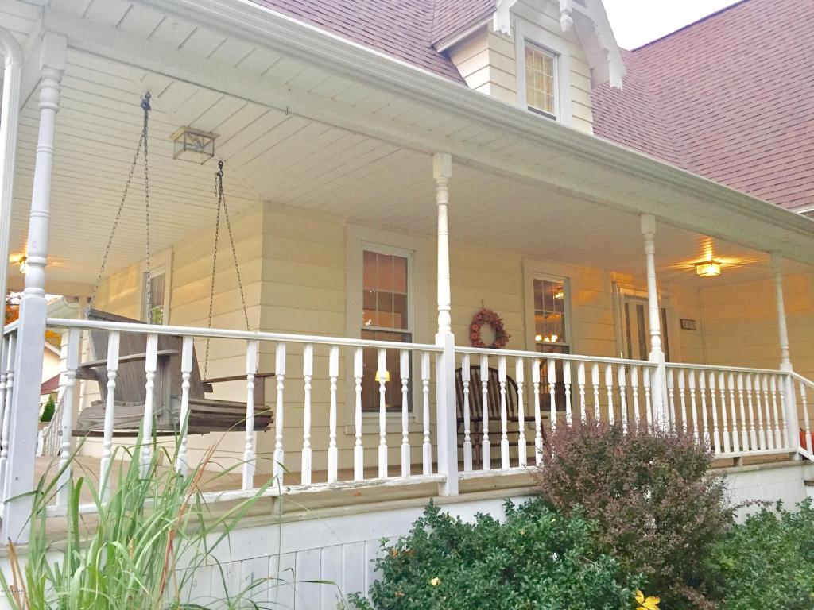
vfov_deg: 48.2
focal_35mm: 29
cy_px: 305
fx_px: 682
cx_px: 407
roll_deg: +0.0
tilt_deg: +11.1
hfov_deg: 61.7
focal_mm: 4.15
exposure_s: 1/30
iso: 50
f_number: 2.2
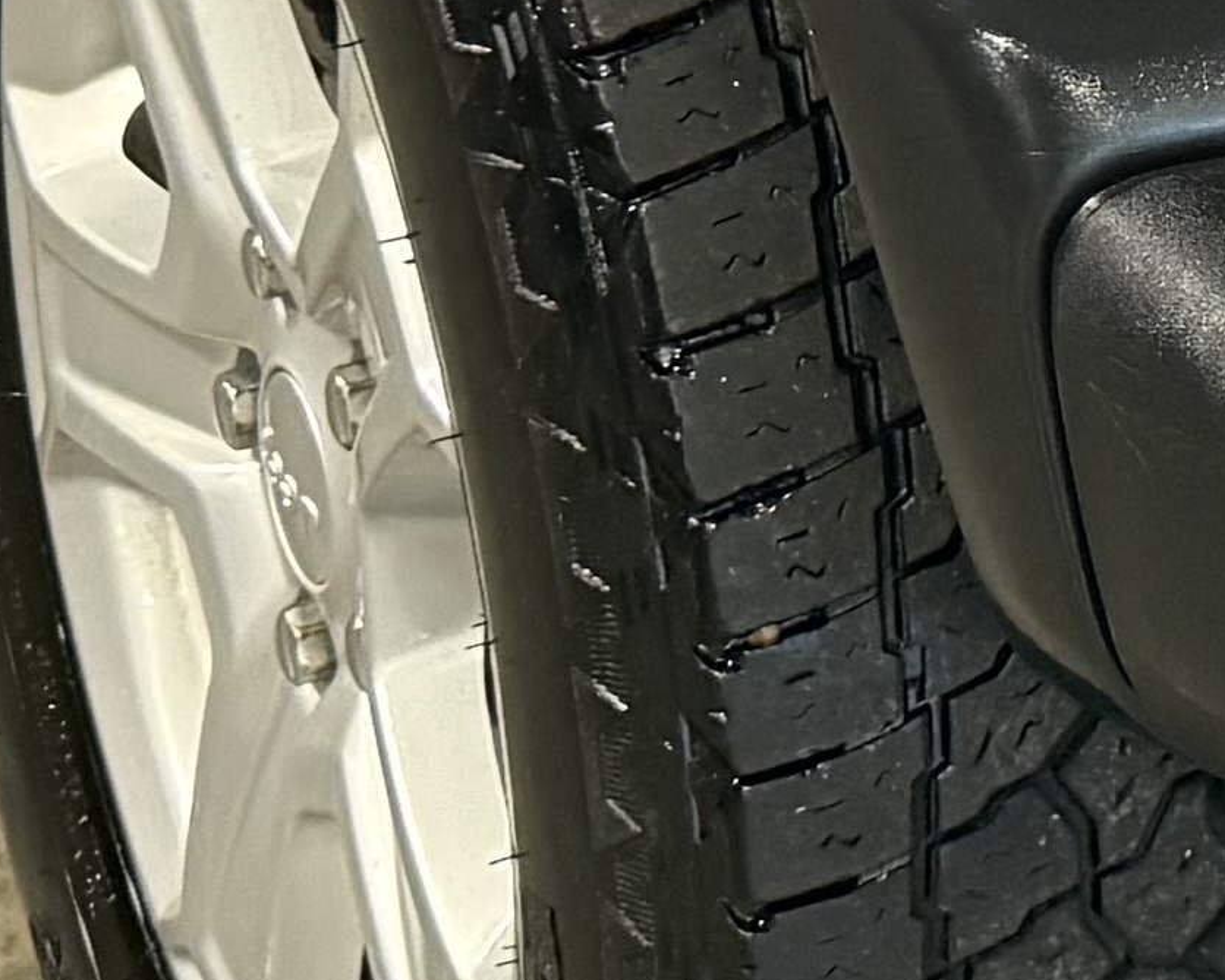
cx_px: 2112
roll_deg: -1.1
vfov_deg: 9.1
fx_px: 5802
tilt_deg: -14.3
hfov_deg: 11.3
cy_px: -911
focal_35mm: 160
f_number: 1.78
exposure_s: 1/60
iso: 320
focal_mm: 6.76
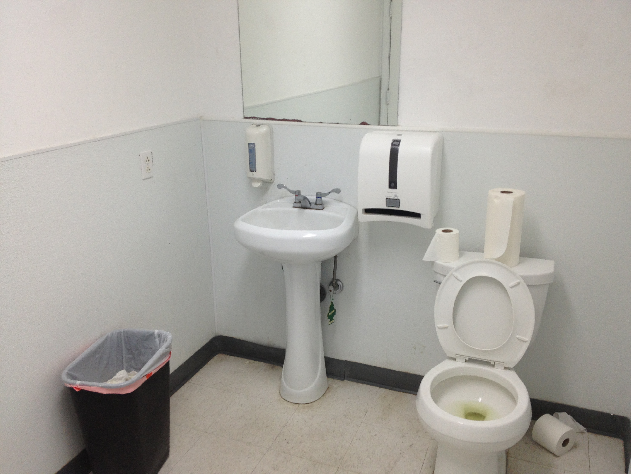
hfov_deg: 52.6
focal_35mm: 35
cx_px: 316
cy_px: 237
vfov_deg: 40.7
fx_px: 638
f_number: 2.4
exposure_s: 1/40
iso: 64
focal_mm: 4.28
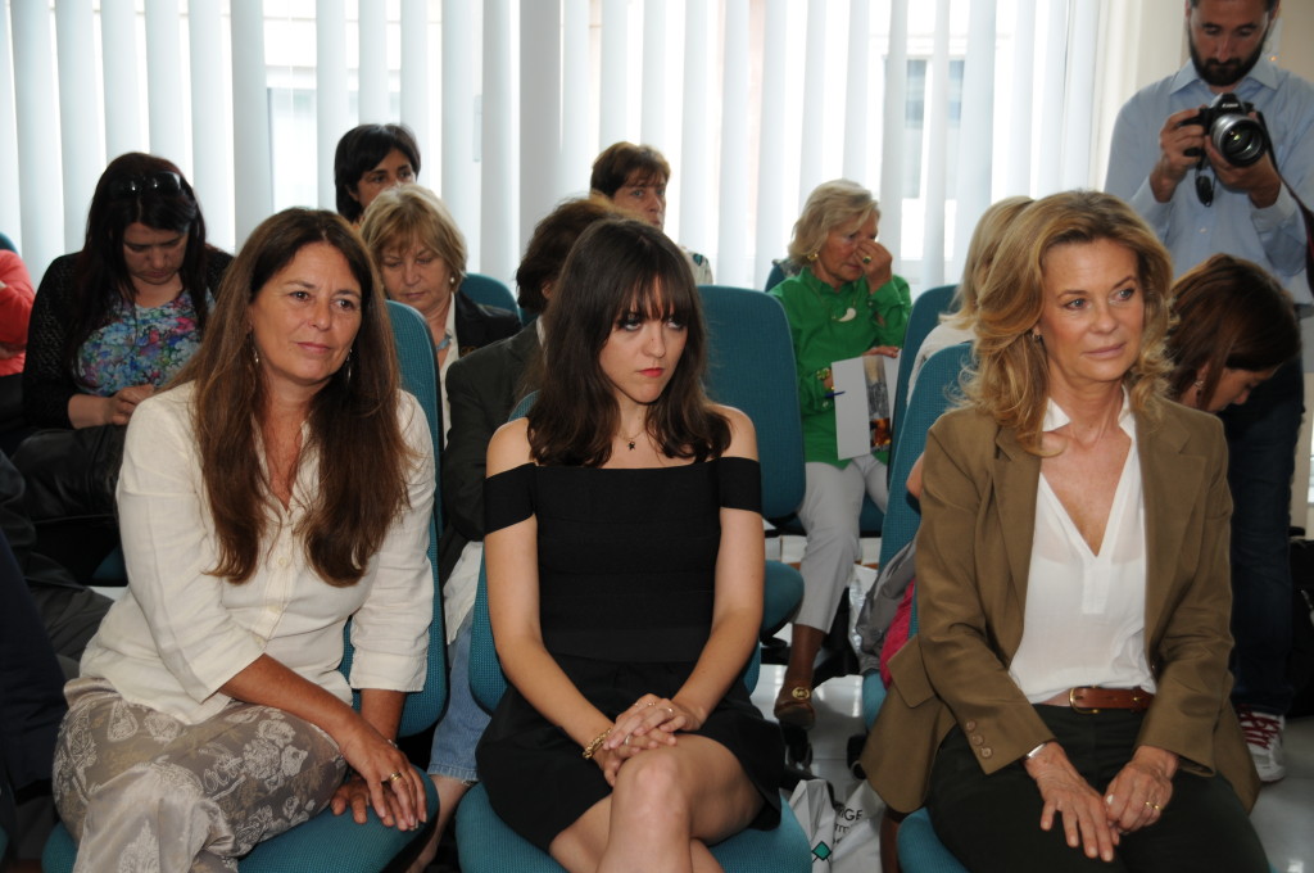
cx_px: 657
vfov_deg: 20.6
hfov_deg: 30.5
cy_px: 436
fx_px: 2406
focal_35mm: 66
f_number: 4.8
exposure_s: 1/60
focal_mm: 44
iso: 200
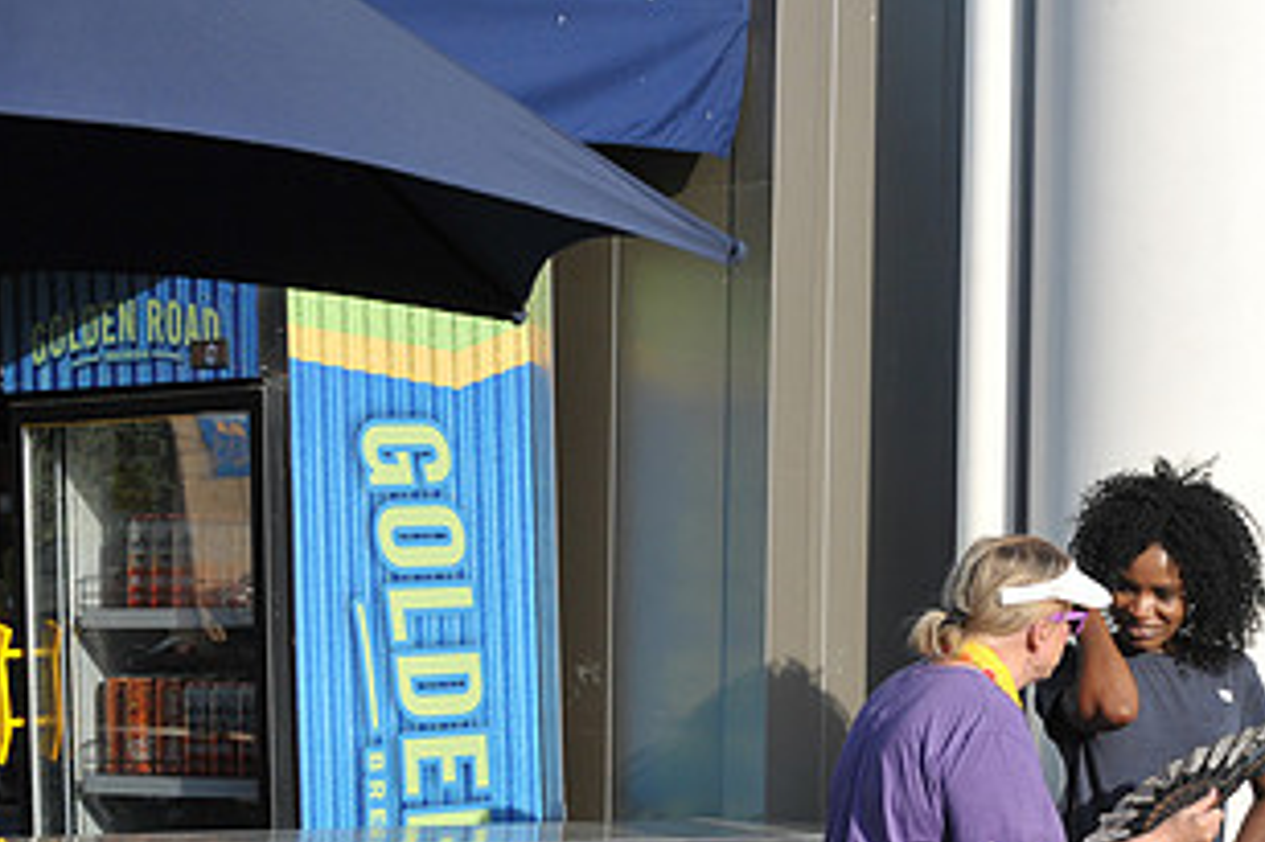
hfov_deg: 13.8
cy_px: 748
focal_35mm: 147
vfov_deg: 9.3
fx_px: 5162
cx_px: 1146
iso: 1000
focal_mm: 78
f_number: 5.6
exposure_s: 1/3200
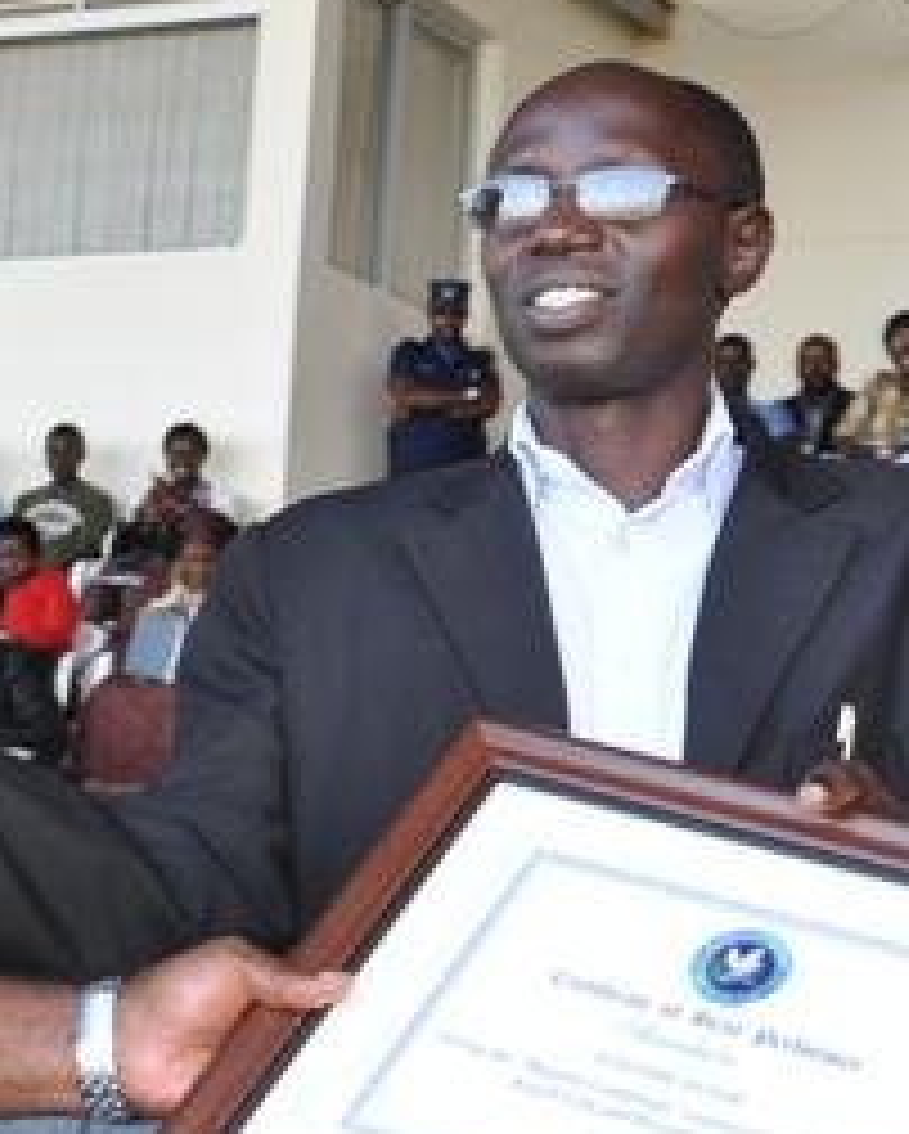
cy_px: 637
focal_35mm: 107
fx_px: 3594
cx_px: 126
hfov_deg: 14.3
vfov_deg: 17.9
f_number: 5.6
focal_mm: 30
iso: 280
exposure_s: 1/80
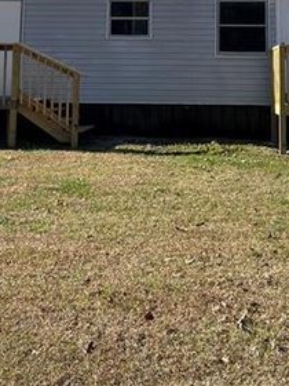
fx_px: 690
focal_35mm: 62
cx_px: 169
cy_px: 14
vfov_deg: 29.5
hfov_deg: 23.6
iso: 50
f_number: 1.5
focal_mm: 5.7
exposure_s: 1/2513
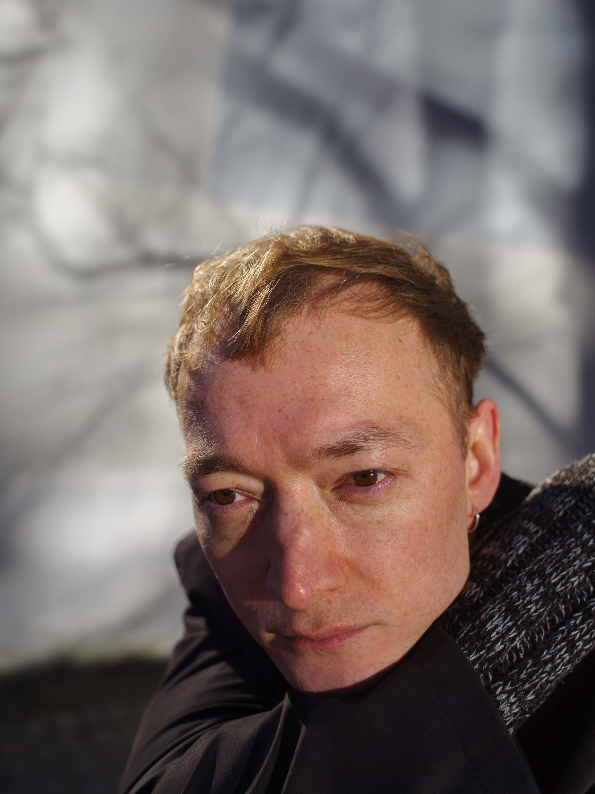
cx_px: 298
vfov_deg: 52.6
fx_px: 802
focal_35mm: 35
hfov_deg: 40.7
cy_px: 397
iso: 160
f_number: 4.5
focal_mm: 45
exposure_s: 1/1250
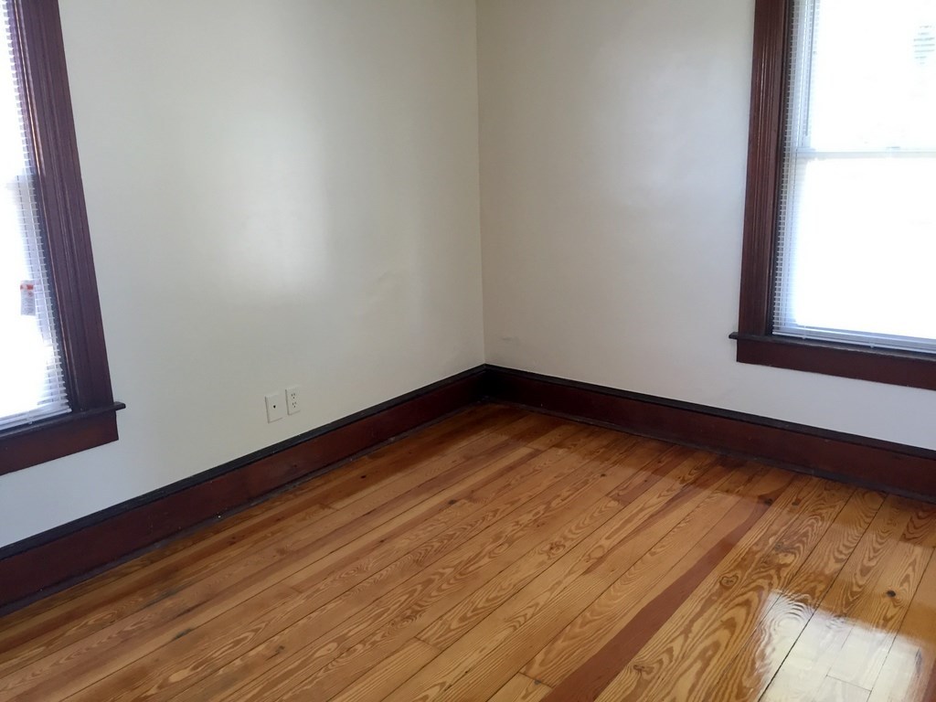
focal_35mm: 29
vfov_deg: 48.2
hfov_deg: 61.7
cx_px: 468
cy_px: 351
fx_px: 784
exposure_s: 1/30
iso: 80
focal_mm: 4.15
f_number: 2.2
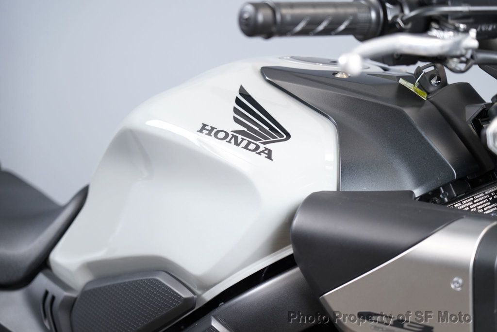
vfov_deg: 13.0
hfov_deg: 19.5
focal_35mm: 105
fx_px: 1450
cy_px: 166
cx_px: 248
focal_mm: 105
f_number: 4
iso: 1600
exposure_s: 1/100
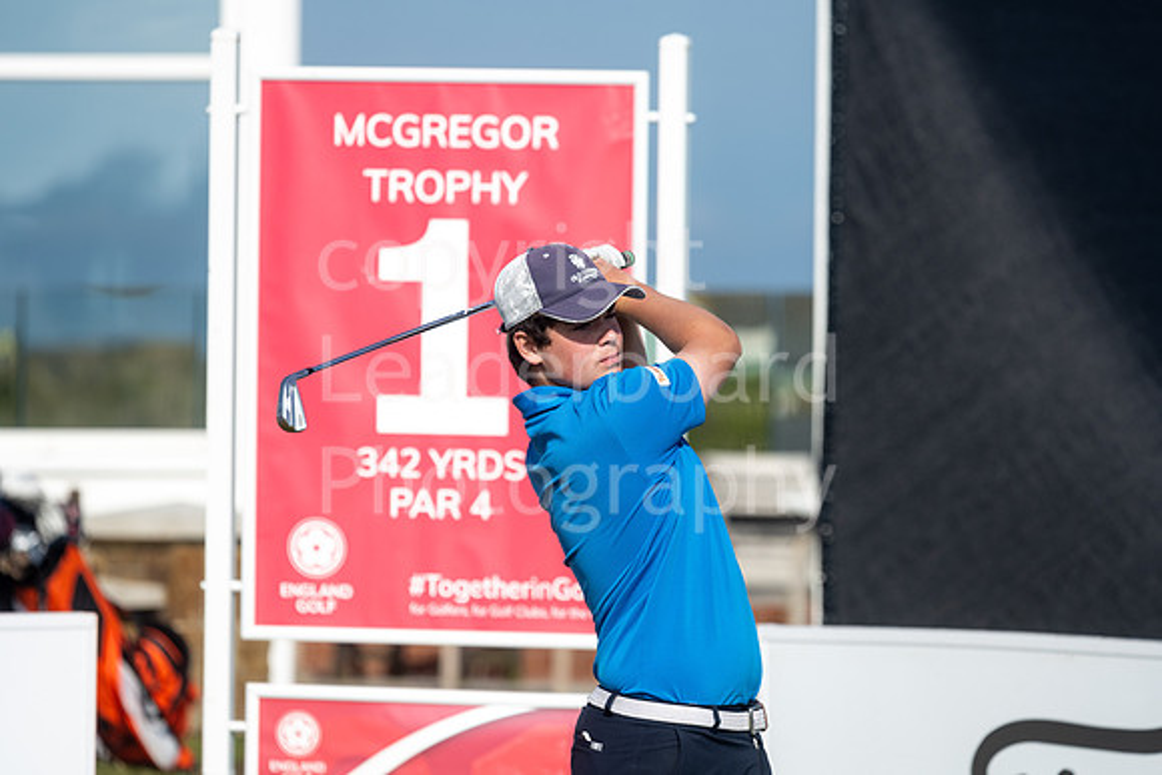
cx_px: 581
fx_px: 9685
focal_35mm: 300
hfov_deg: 6.9
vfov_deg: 4.6
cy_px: 388
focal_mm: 300
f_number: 5.6
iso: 160
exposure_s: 1/1250
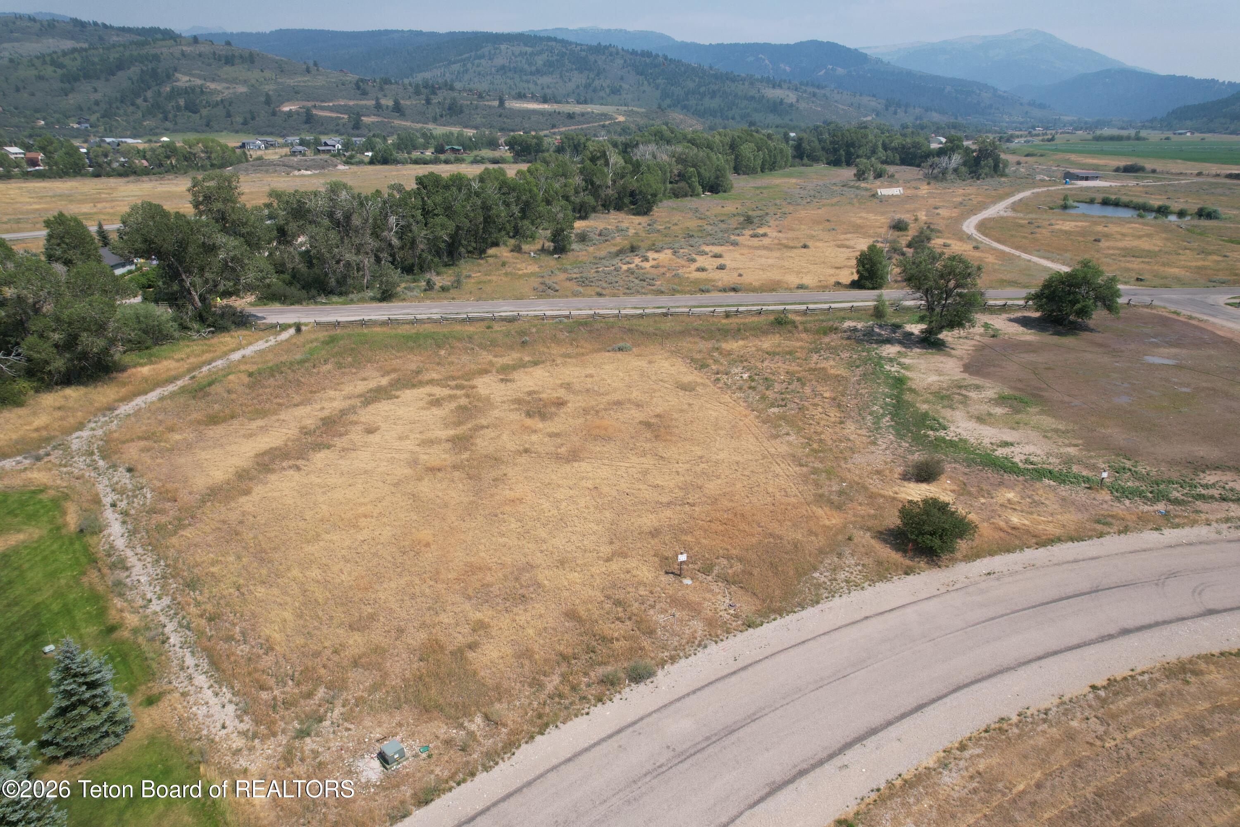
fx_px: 758
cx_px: 620
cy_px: 414
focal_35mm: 22
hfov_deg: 78.6
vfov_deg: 57.2
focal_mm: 8.38
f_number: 2.8
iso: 110
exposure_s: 1/2000
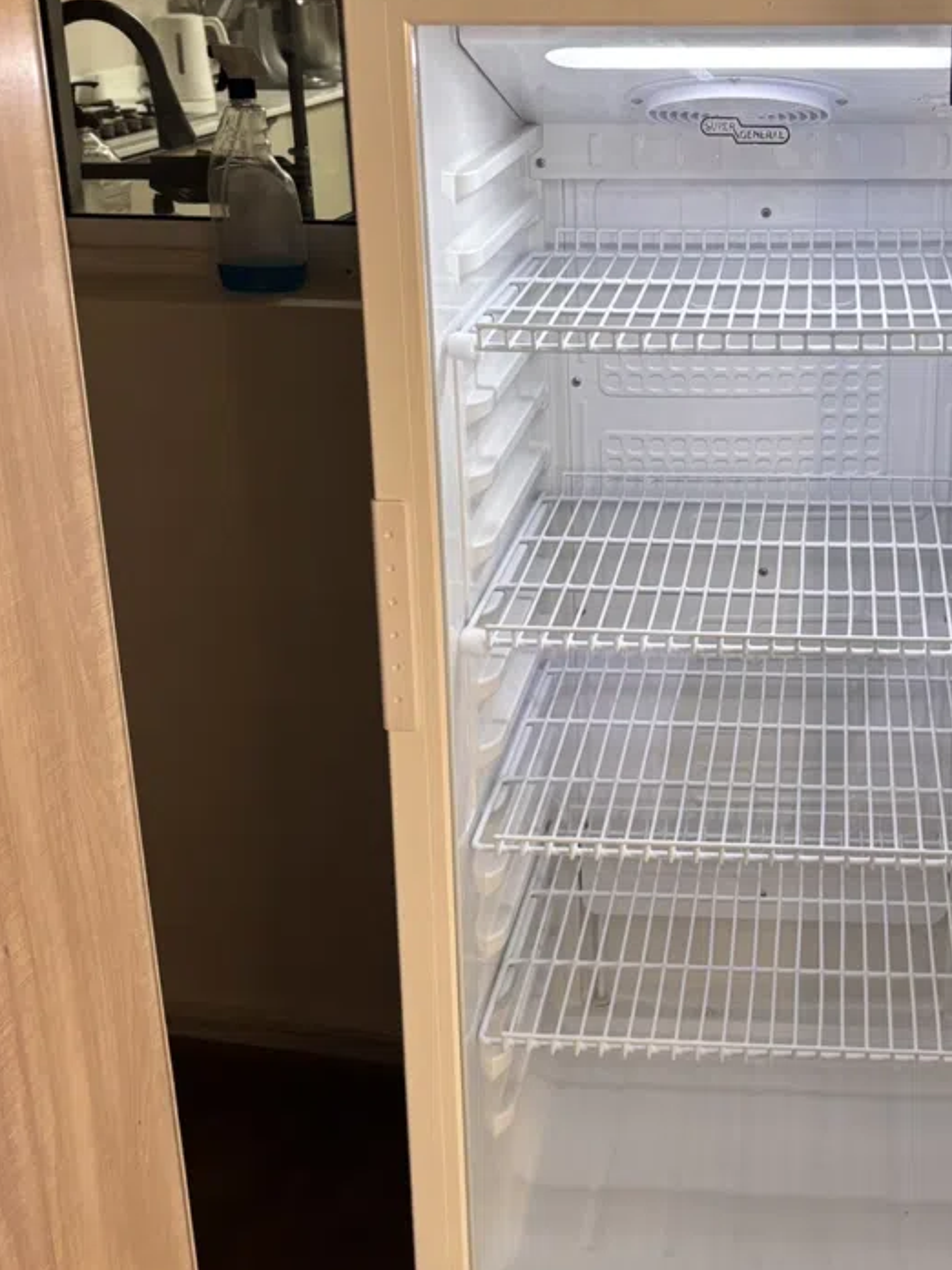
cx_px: 689
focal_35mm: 51
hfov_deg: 28.2
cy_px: 517
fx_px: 1870
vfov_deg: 37.4
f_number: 1.6
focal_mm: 5.96
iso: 250
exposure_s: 1/60
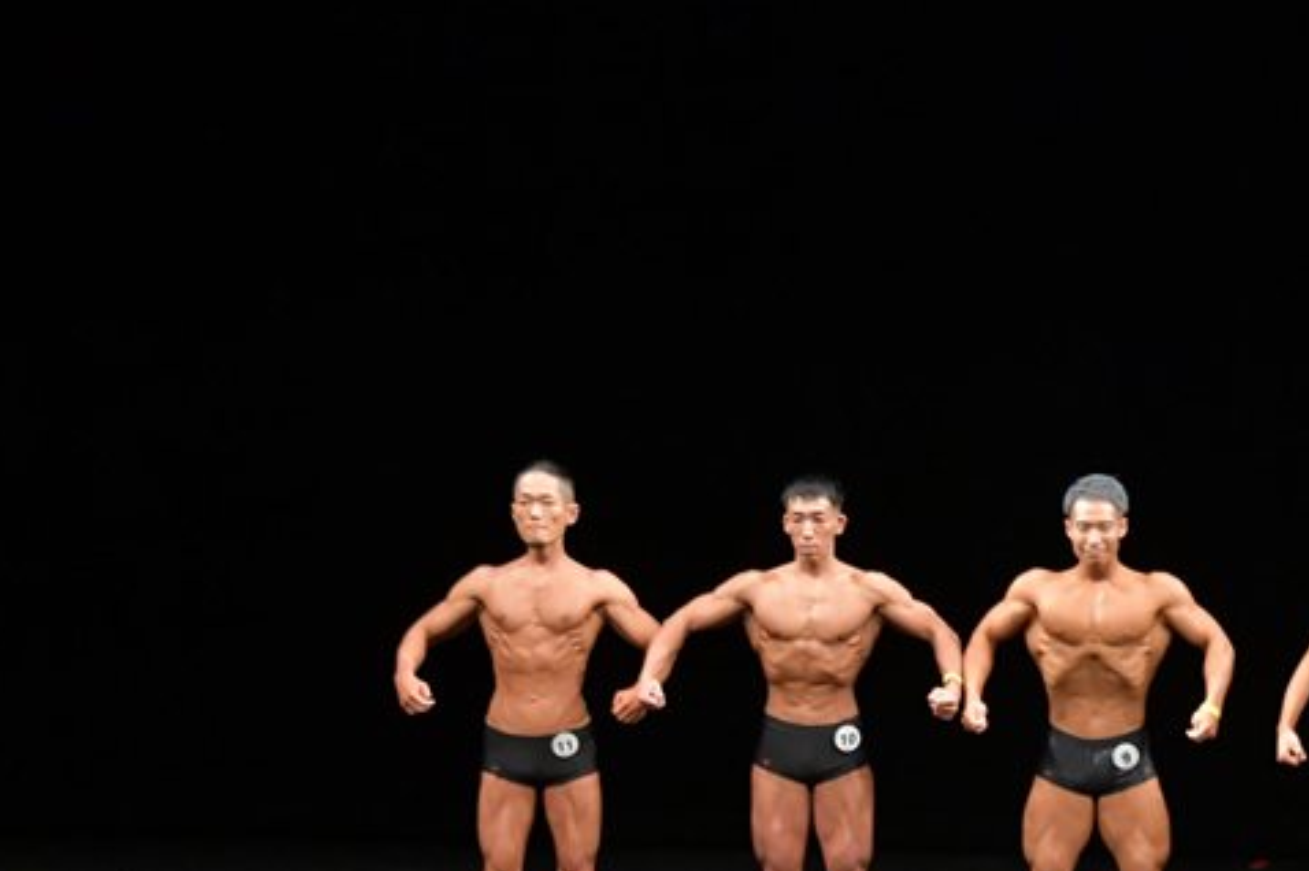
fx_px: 7957
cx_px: 1023
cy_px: 698
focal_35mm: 219
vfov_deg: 6.3
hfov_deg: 9.4
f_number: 5.6
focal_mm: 90
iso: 3200
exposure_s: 1/400
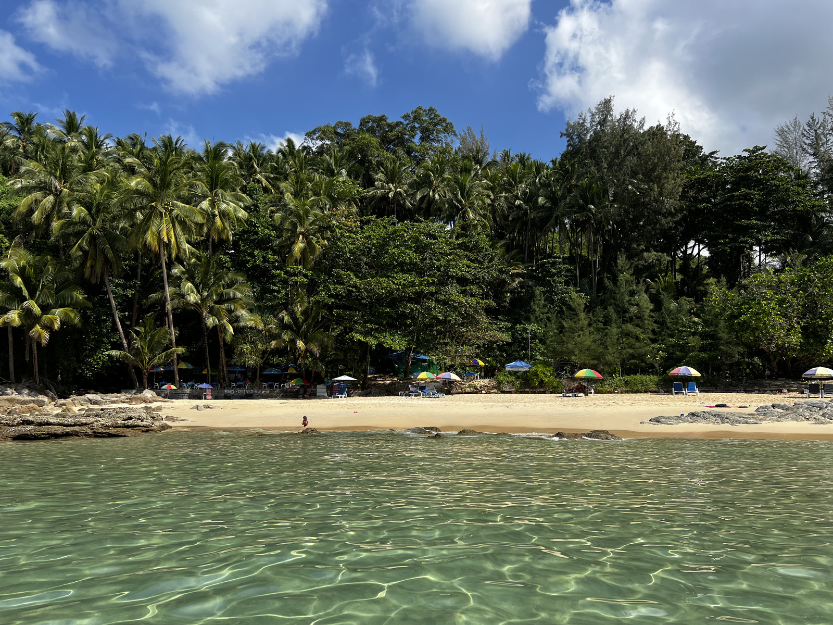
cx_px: 416
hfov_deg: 67.3
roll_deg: +0.0
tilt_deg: +9.8
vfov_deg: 53.1
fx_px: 626
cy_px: 312
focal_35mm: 26
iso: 50
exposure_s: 1/3831
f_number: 1.5
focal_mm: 5.7
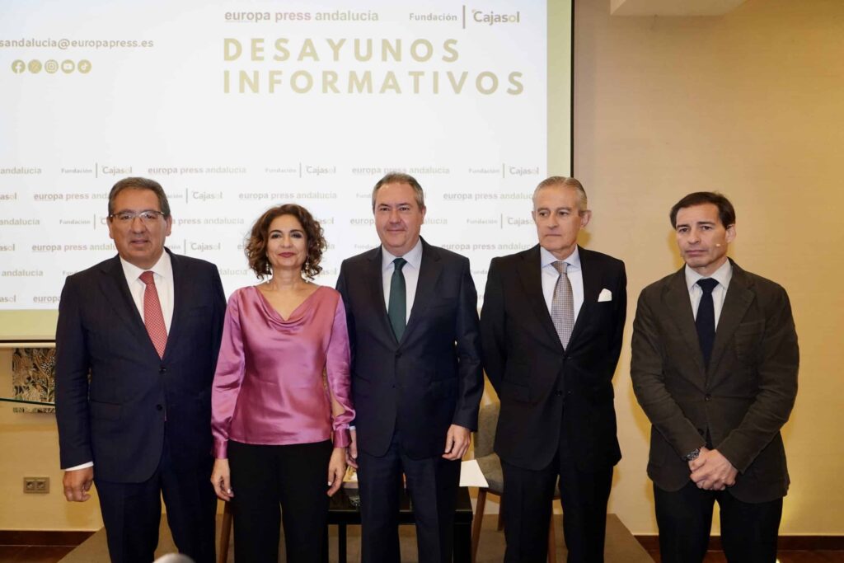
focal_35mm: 24
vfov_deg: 53.1
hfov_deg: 73.7
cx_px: 422
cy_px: 282
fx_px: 563
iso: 6400
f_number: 5.6
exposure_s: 1/125
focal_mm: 24
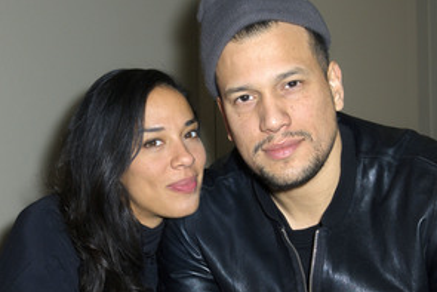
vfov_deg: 23.2
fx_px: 704
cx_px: 250
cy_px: 221
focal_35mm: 58
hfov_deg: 34.4
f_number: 9
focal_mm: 38
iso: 800
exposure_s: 1/100
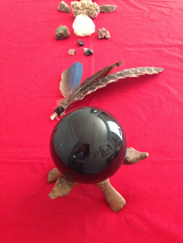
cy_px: 122
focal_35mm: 33
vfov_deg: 55.4
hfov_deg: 42.9
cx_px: 92
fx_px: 233
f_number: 2.4
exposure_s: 1/15
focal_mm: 4.13
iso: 800
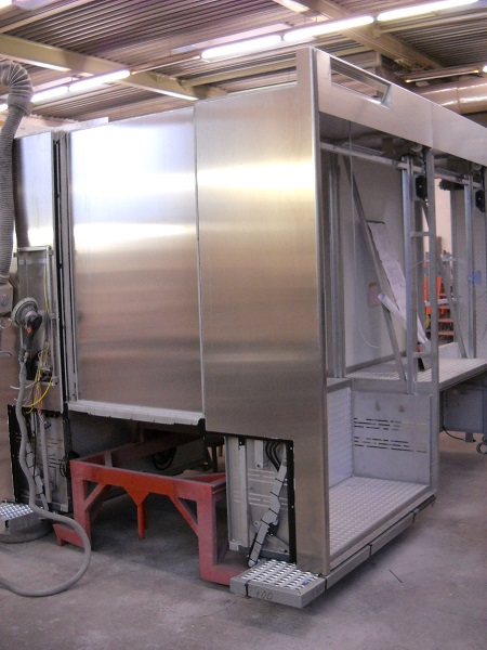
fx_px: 769
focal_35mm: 41
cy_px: 325
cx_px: 244
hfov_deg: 35.1
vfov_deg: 45.8
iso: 400
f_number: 3.1
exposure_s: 1/26
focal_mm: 6.72
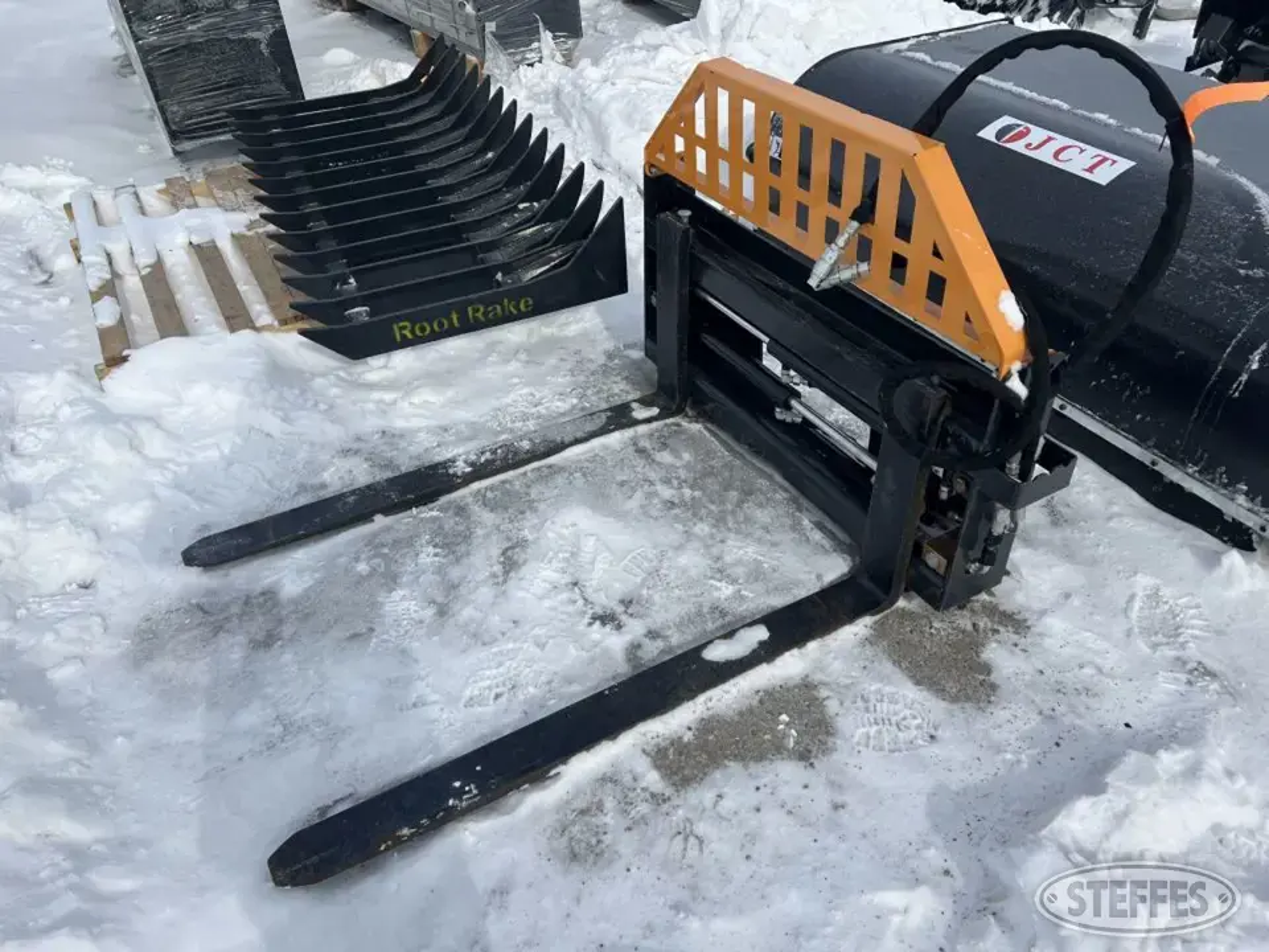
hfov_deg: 67.3
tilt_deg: -38.5
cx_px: 634
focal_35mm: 26
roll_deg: +0.6
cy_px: 476
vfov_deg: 53.1
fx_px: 953
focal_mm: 5.7
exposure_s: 1/9434
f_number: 1.5
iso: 50
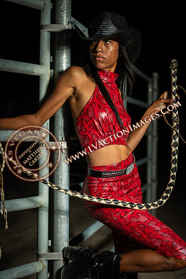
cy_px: 140
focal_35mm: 70
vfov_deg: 28.8
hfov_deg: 19.5
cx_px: 93
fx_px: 542
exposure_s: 1/80
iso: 250
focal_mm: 70
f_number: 2.8
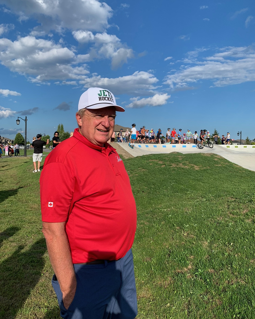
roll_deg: +0.3
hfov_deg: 51.5
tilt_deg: +0.4
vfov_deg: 62.2
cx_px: 131
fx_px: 264
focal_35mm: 28
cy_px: 150
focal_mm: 4.25
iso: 25
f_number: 1.8
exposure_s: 1/2755
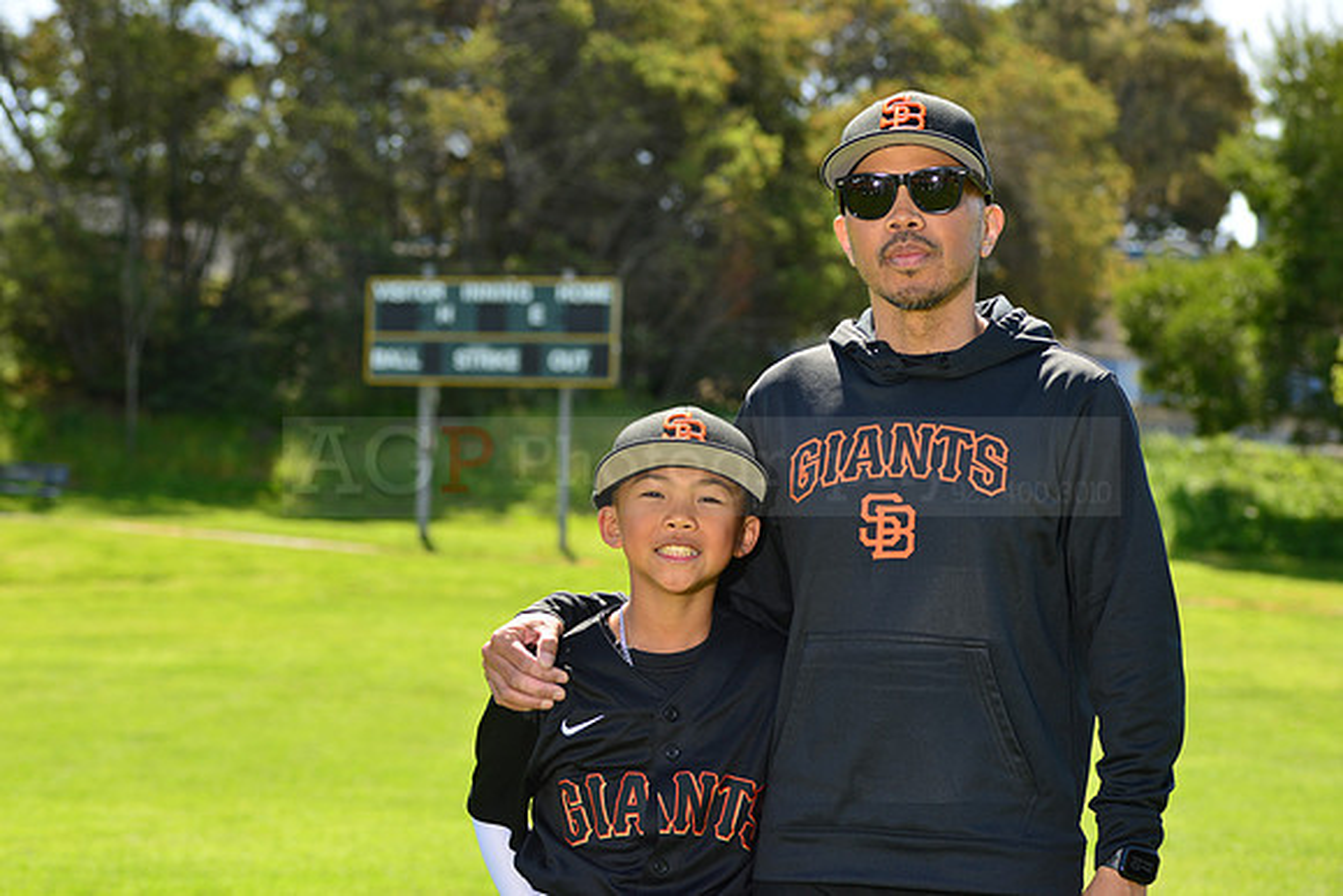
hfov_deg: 18.6
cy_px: 448
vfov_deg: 12.5
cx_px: 672
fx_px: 4104
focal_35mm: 110
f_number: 8
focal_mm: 110
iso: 200
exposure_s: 1/250
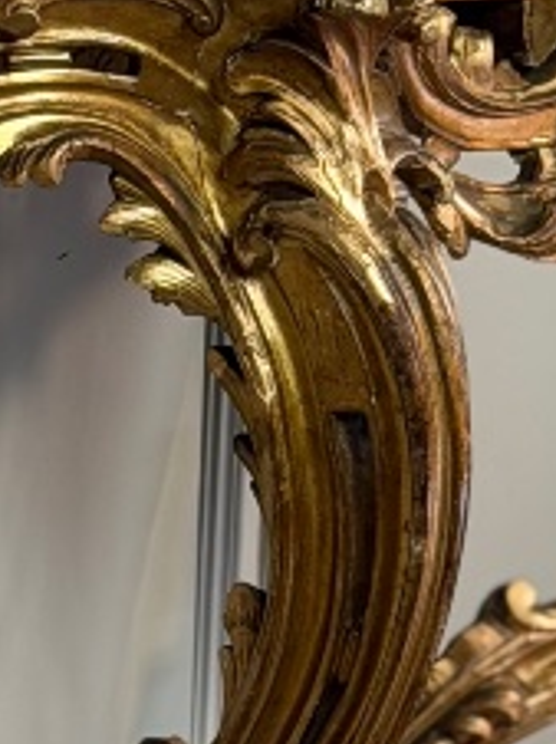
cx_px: 214
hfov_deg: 5.8
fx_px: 5471
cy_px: 405
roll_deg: -2.4
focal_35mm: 255
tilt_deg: -7.5
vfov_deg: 7.8
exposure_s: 1/50
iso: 100
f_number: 1.78
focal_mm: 6.76
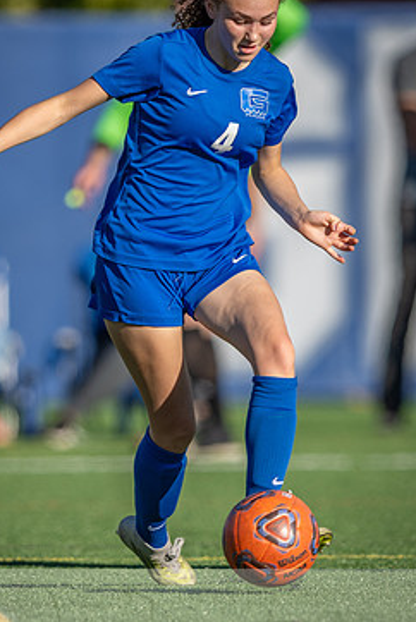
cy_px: 420
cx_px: 210
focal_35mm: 1075
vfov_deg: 1.9
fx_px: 18596
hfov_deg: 1.3
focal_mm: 400
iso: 64
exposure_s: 1/1000
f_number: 3.2
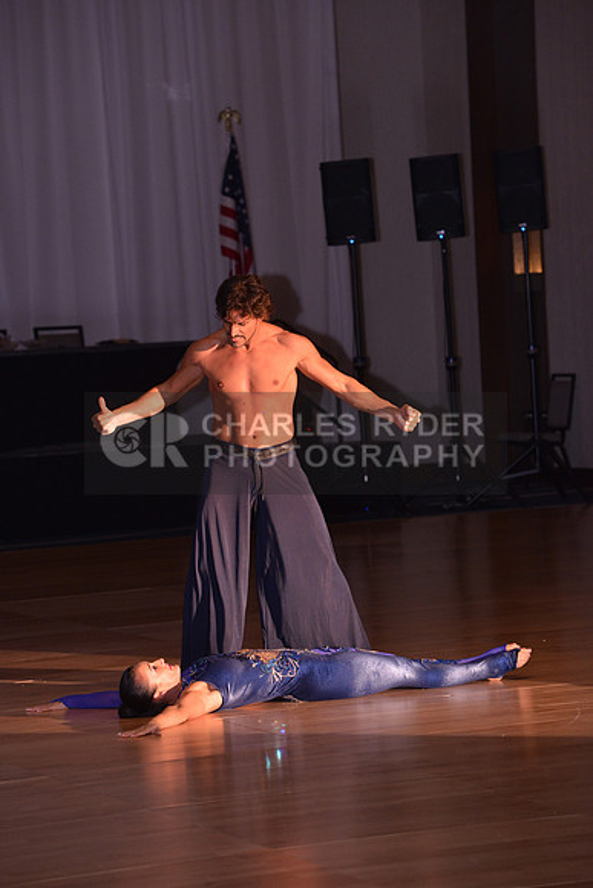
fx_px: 3457
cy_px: 444
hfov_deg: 9.8
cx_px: 296
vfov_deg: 14.7
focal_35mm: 140
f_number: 5.6
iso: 1600
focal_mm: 140
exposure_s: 1/250
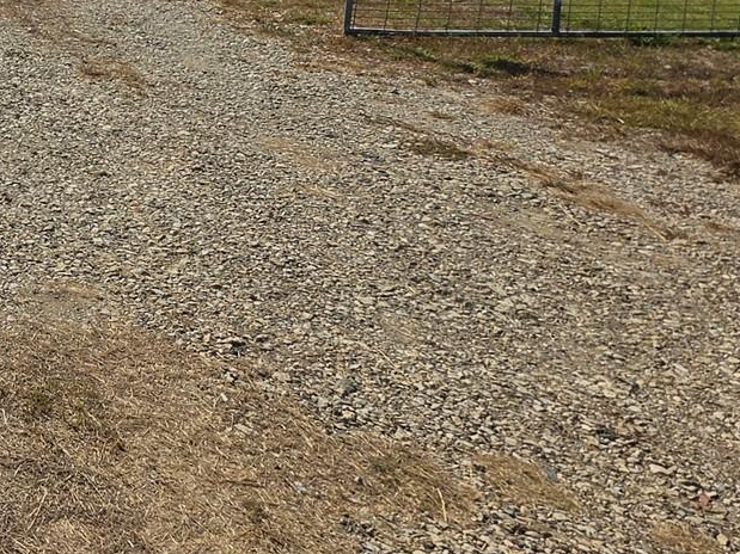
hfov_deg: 32.9
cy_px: -50
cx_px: -218
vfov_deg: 30.2
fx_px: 919
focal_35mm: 43
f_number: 1.9
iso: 32
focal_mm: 2.2
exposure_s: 1/3493
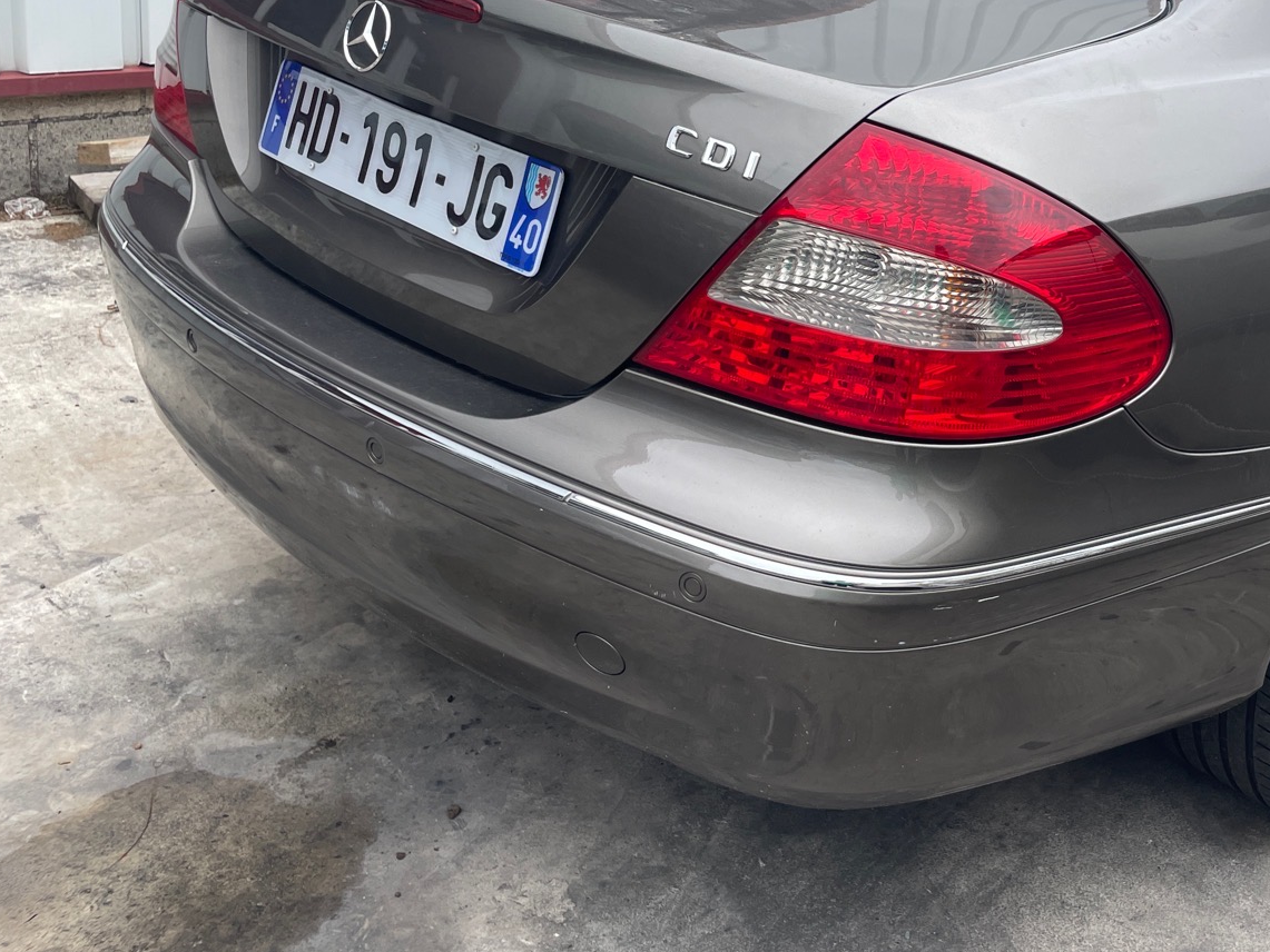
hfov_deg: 44.1
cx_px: 974
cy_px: 251
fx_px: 1504
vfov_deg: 34.5
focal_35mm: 41
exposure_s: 1/1304
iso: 32
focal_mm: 4.2
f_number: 1.6
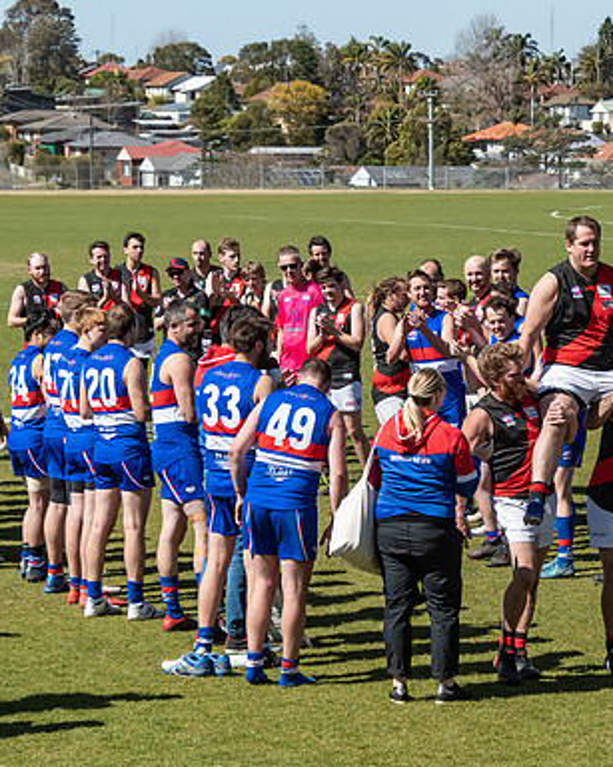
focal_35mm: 159
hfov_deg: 9.7
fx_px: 3607
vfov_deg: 12.1
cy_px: 384
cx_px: 575
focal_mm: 75
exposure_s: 1/2500
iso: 800
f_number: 8
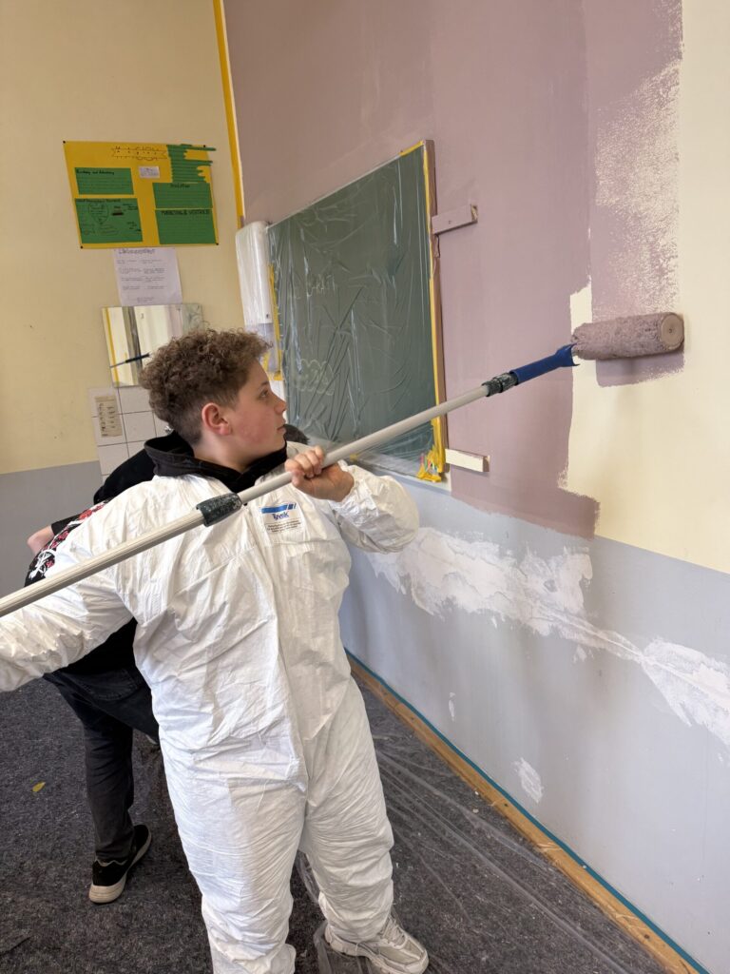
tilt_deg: -12.8
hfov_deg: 56.8
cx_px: 365
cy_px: 487
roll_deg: +4.8
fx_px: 675
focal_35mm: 24
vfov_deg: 71.6
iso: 100
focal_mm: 6.76
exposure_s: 1/100
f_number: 1.78
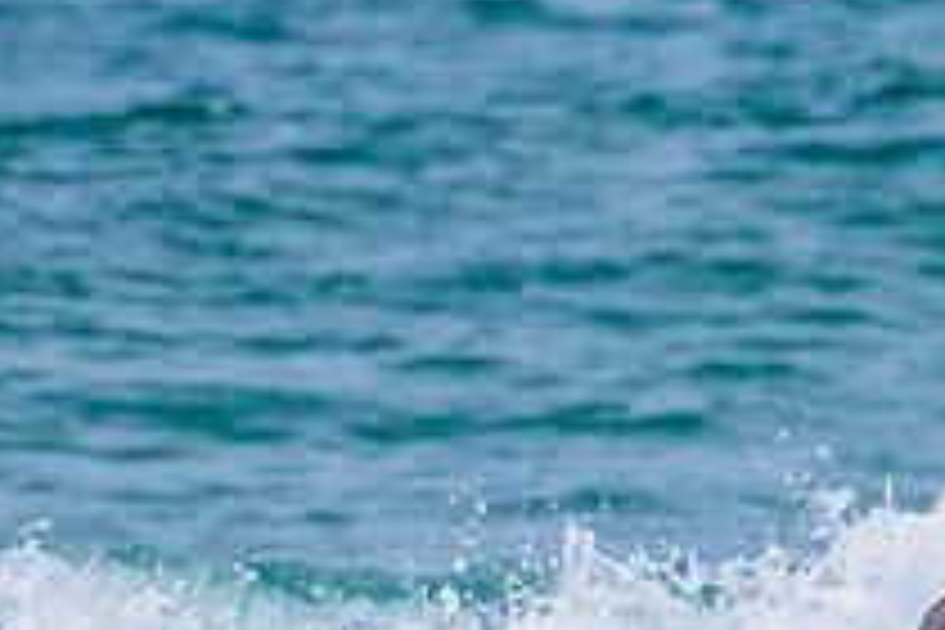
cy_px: 767
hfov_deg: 0.9
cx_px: 603
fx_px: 58008
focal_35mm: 2210
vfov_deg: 0.6
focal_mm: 800
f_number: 11
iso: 100
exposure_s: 1/250
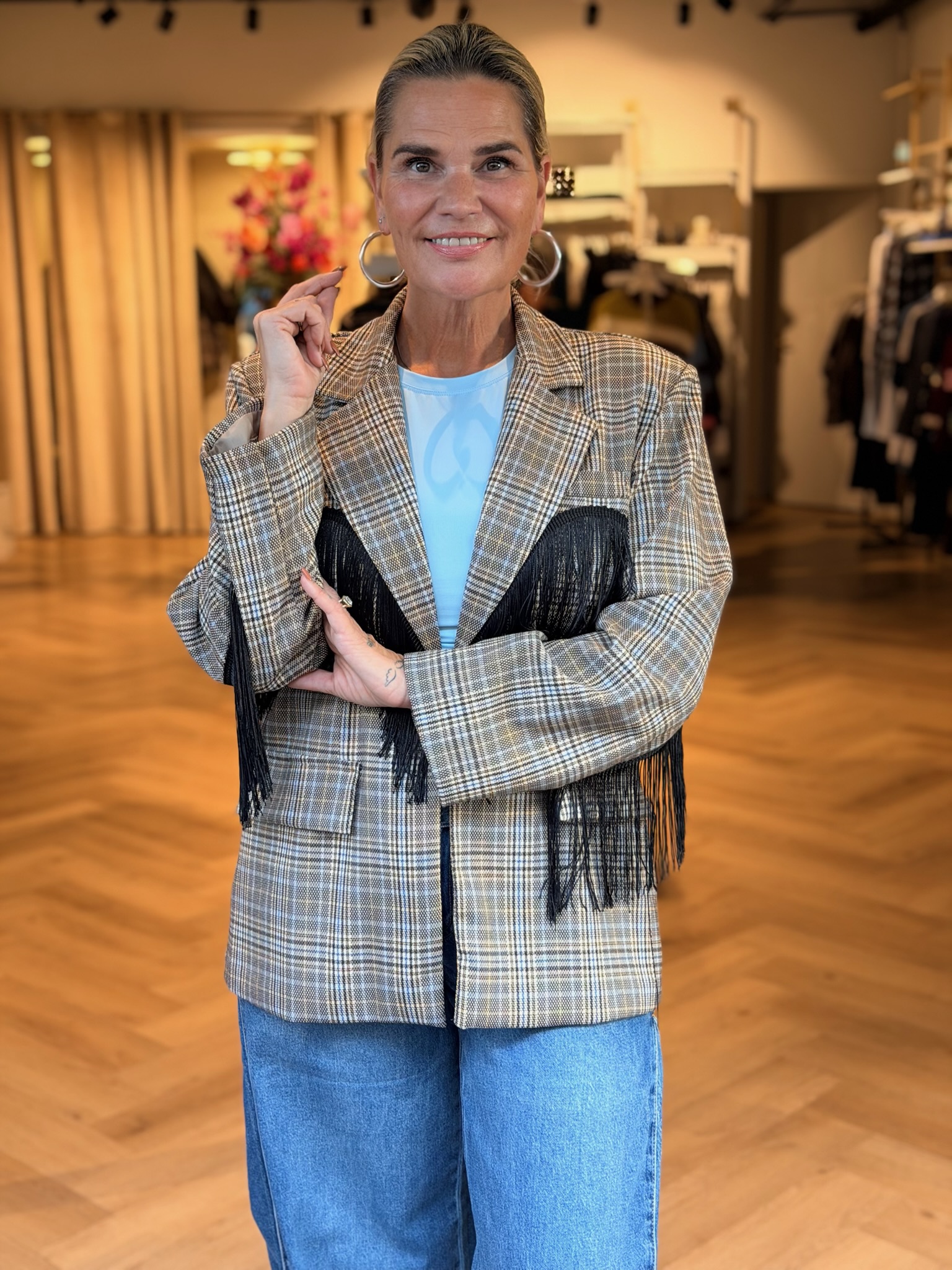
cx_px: 476
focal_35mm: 48
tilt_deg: -11.4
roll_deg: +0.6
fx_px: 1760
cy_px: 635
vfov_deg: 39.7
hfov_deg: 30.3
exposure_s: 1/121
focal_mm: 6.76
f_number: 1.78
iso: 100
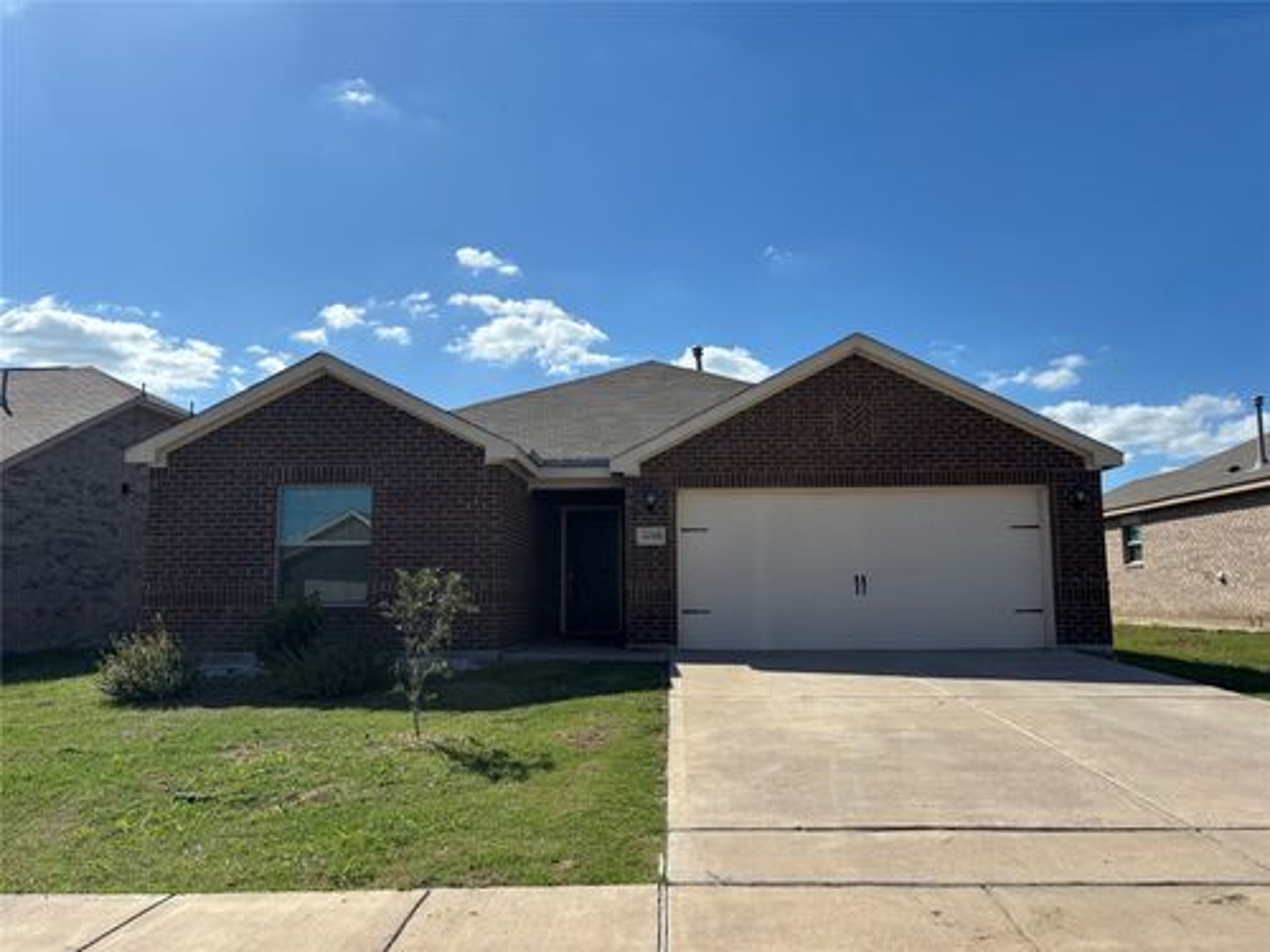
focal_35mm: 26
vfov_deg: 53.1
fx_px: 954
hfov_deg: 67.3
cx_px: 635
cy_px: 476
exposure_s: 1/4425
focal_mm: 5.96
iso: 50
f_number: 1.6
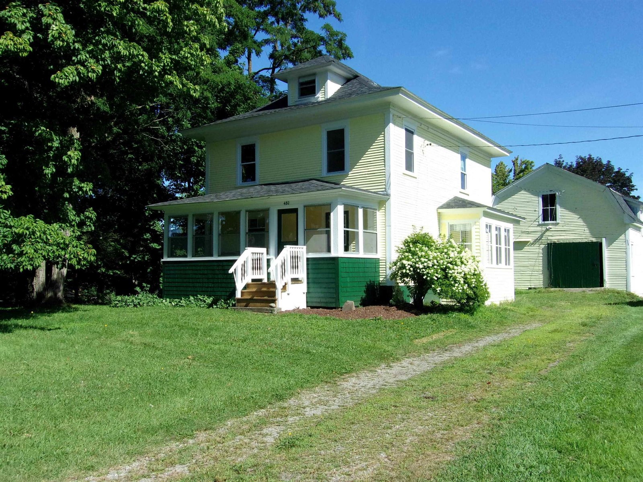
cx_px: 322
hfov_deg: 54.0
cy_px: 241
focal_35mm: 34
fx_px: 632
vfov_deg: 41.8
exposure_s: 1/150
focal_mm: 6.1
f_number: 11.6
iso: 200
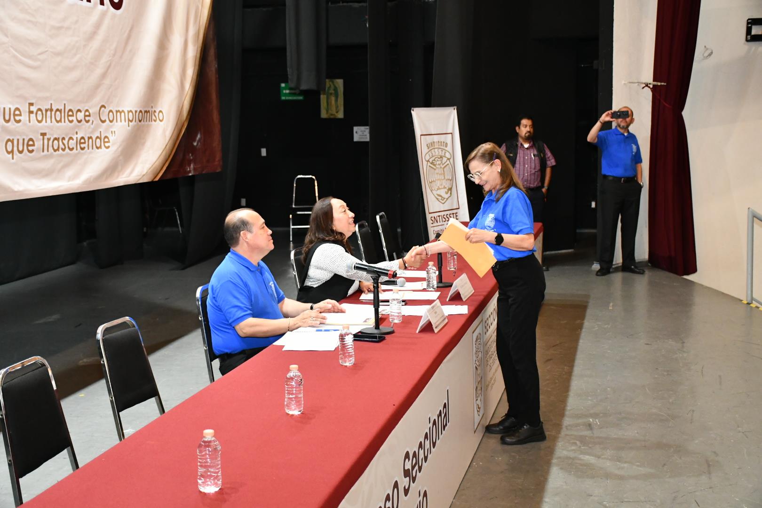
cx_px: 381
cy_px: 254
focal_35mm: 48
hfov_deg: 41.1
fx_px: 1016
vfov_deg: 28.1
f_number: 4
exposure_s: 1/60
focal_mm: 32
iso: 3200
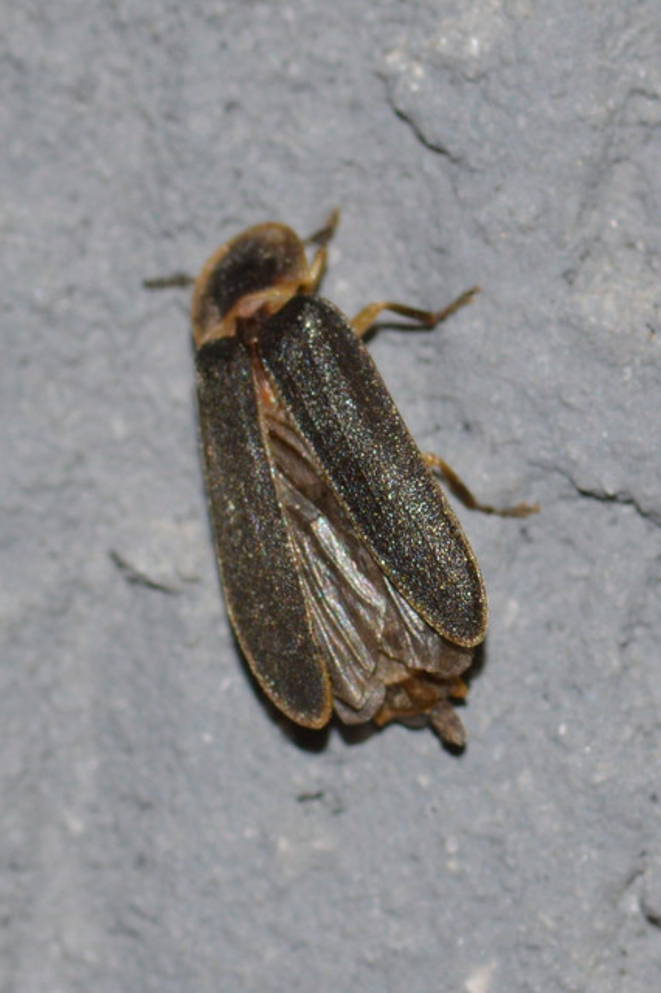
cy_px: 496
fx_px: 4135
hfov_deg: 9.1
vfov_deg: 13.7
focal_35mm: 150
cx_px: 330
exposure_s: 1/200
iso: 100
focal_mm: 100
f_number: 13
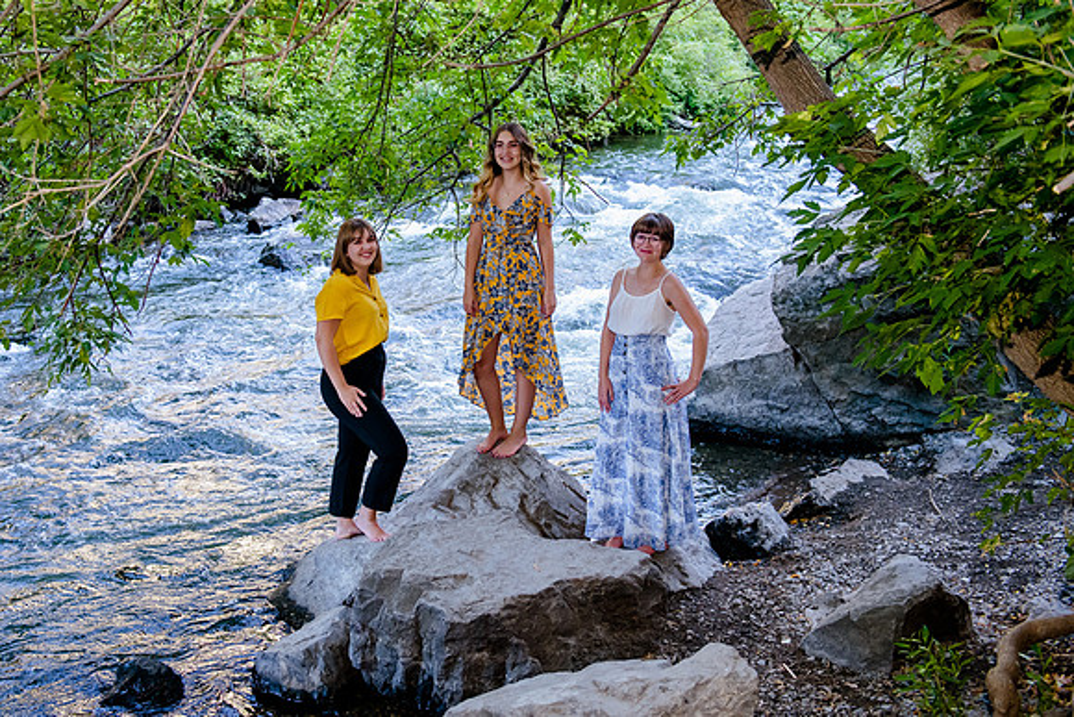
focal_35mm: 45
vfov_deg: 29.6
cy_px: 292
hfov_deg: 43.0
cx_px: 434
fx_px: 1355
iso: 1600
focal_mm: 38
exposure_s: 1/160
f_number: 4
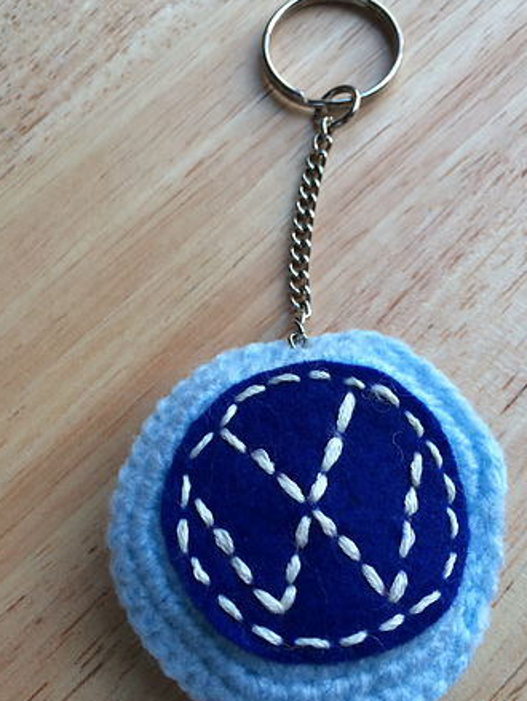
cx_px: 293
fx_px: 669
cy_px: 370
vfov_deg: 55.3
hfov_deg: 42.9
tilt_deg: -75.4
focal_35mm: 33
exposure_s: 1/33
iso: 100
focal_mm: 4.15
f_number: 2.2
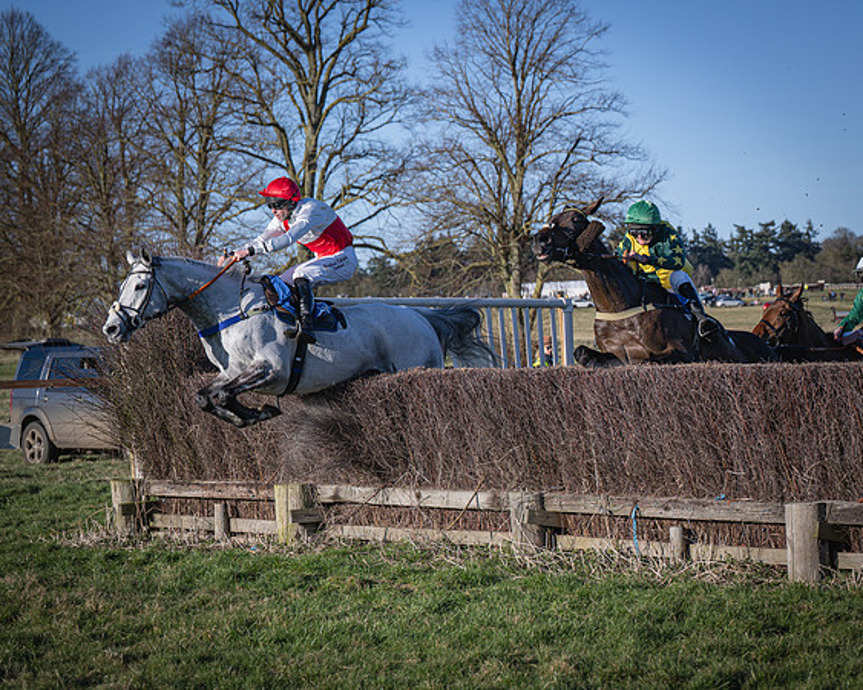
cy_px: 384
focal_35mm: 112
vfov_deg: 13.8
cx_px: 667
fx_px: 2859
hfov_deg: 17.1
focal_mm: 71
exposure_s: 1/2500
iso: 200
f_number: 4
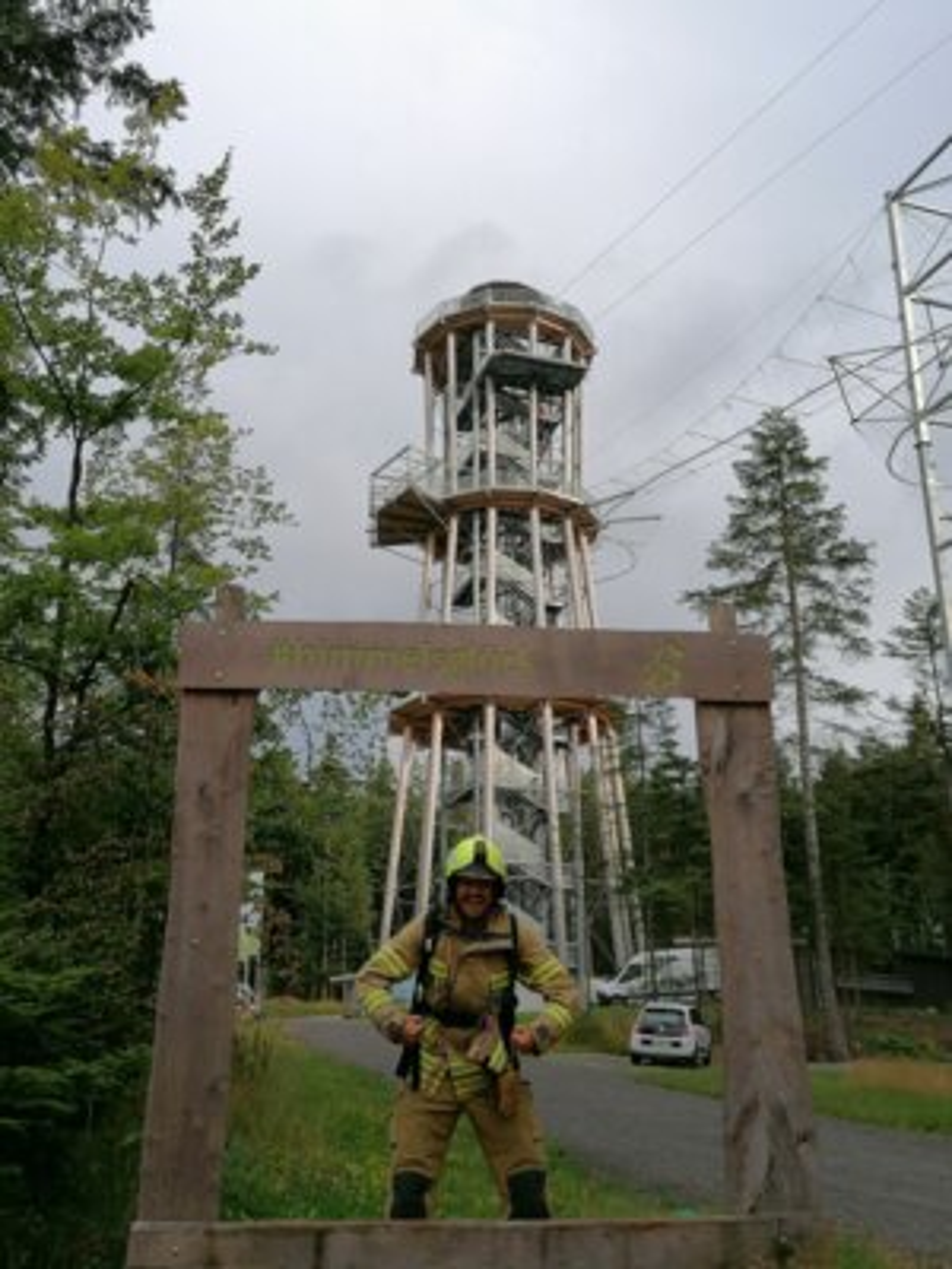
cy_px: 634
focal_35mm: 34
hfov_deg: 41.8
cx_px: 476
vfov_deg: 54.0
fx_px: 1247
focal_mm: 4.75
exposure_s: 1/435
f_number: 1.8
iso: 50
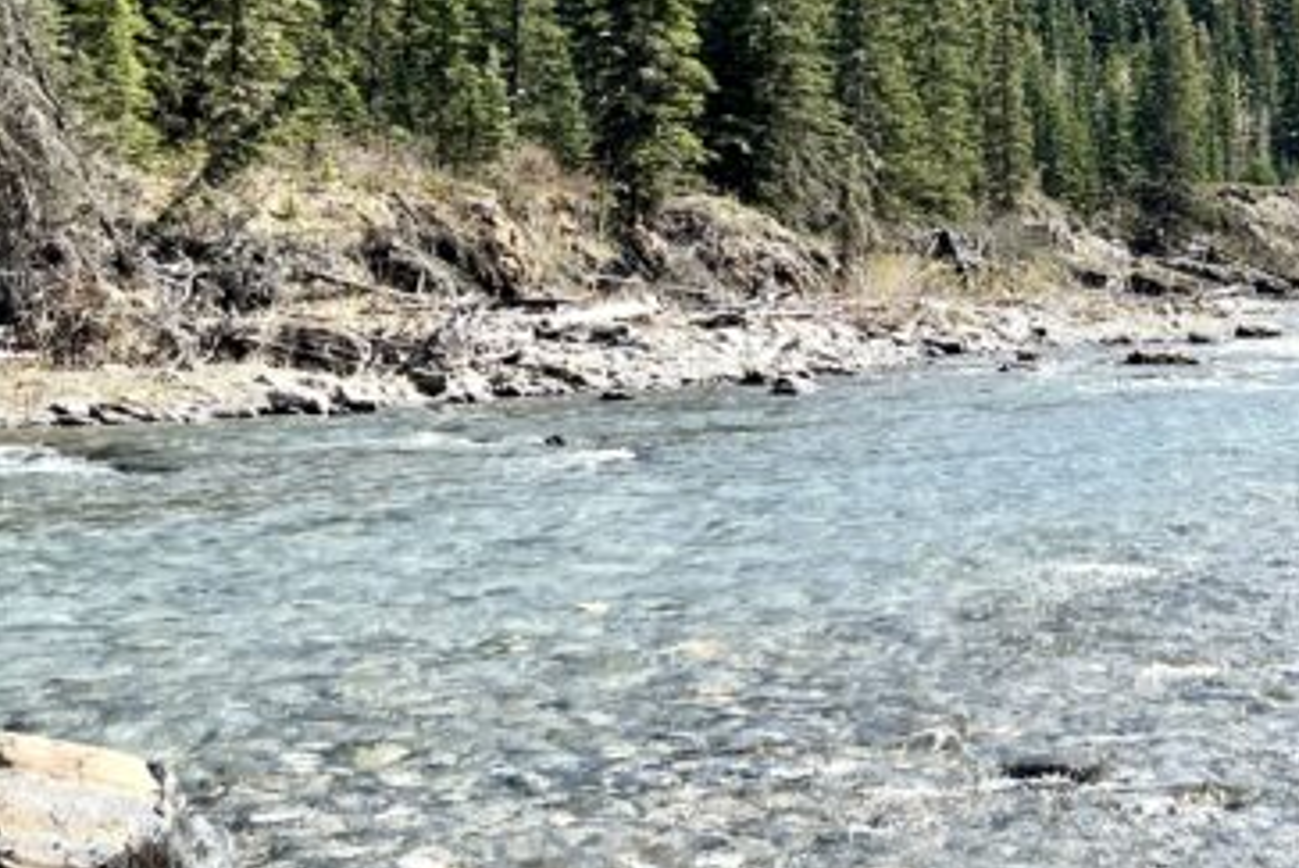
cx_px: 1192
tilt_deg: +4.1
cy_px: 86
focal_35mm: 76
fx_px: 2743
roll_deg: +0.5
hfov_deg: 25.7
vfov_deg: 17.7
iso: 50
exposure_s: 1/5319
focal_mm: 5.7
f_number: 1.5
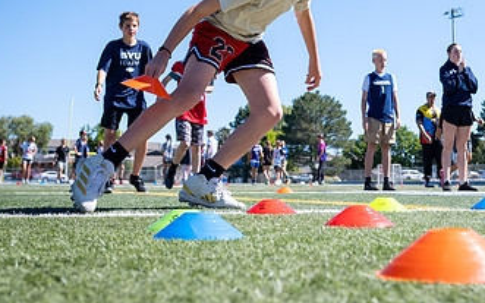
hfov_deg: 32.6
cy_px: 20
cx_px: 333
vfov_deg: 20.5
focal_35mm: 62
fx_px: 820
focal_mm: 27.5
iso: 100
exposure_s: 1/640
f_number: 4
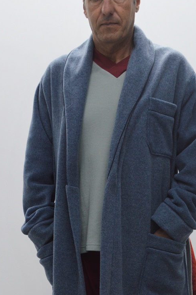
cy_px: 219
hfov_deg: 15.0
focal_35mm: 91
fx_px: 743
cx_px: 60
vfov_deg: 22.2
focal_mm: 30
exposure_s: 1/80
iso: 400
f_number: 4.5
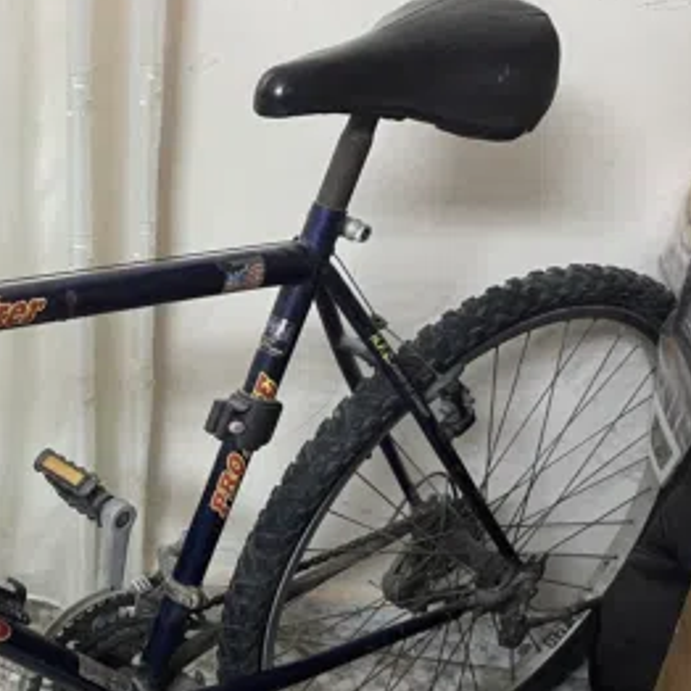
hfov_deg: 28.4
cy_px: 549
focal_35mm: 54
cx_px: -92
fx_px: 1220
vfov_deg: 30.9
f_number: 1.6
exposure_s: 1/50
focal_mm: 5.1
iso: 320
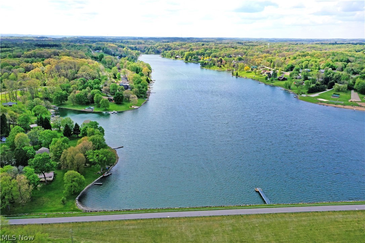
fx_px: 284
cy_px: 122
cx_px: 182
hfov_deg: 65.5
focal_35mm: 28
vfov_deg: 46.4
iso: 100
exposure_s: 1/500
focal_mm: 10.26
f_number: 5.6
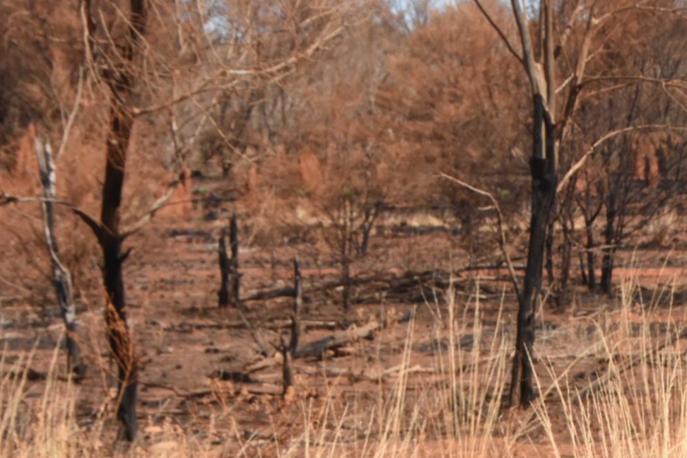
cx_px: 845
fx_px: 3015
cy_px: 179
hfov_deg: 12.7
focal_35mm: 158
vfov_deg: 8.7
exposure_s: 1/640
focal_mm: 40
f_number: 13
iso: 640
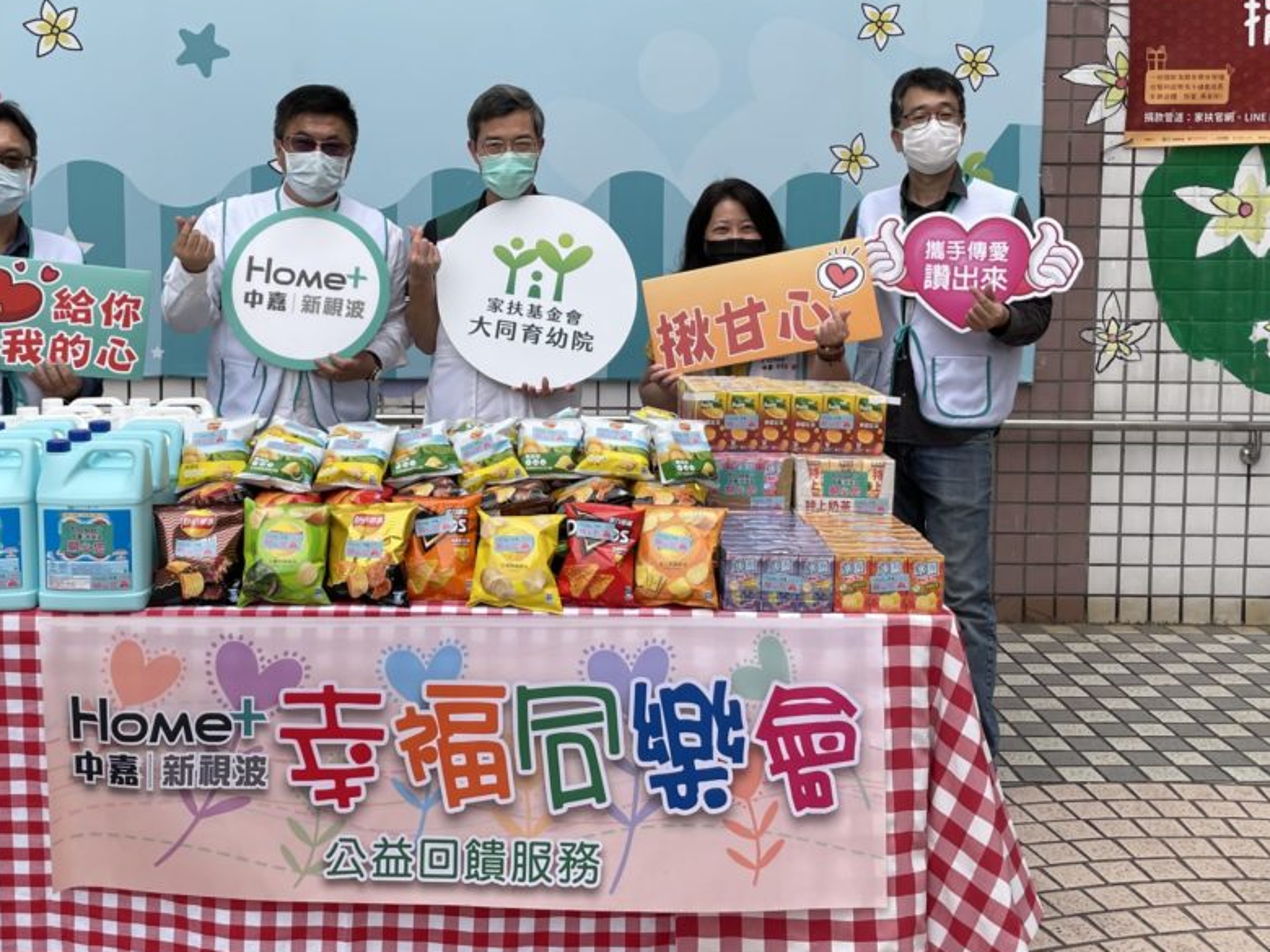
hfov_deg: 46.7
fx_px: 1468
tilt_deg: -4.6
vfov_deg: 35.7
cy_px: 350
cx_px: 542
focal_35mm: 40
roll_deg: -0.5
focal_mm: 4.2
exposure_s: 1/1916
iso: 32
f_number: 1.6
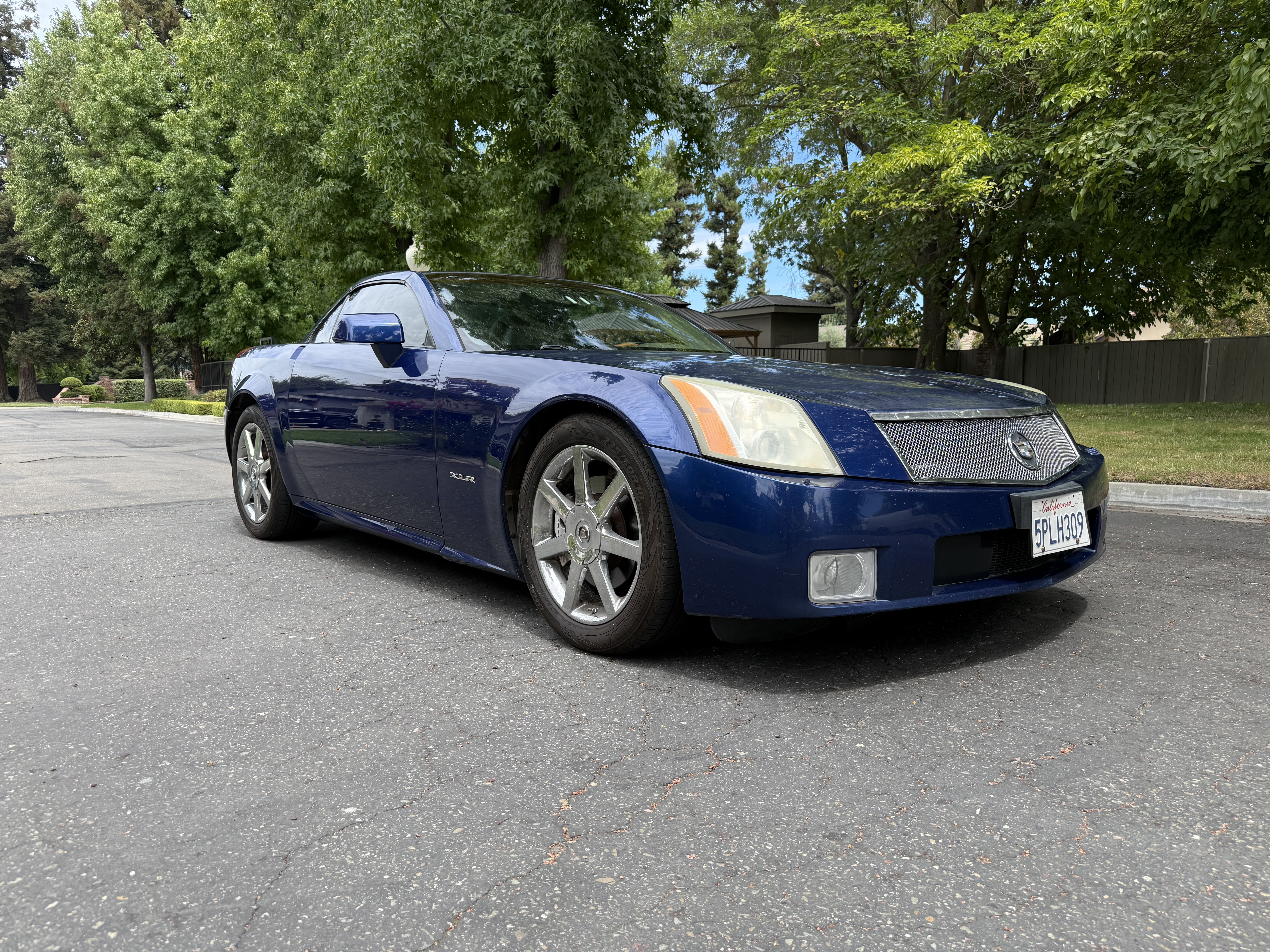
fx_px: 881
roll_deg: +1.0
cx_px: 635
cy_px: 476
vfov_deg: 56.8
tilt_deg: -5.5
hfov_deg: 71.6
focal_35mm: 24
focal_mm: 6.76
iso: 100
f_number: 1.78
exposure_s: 1/1949
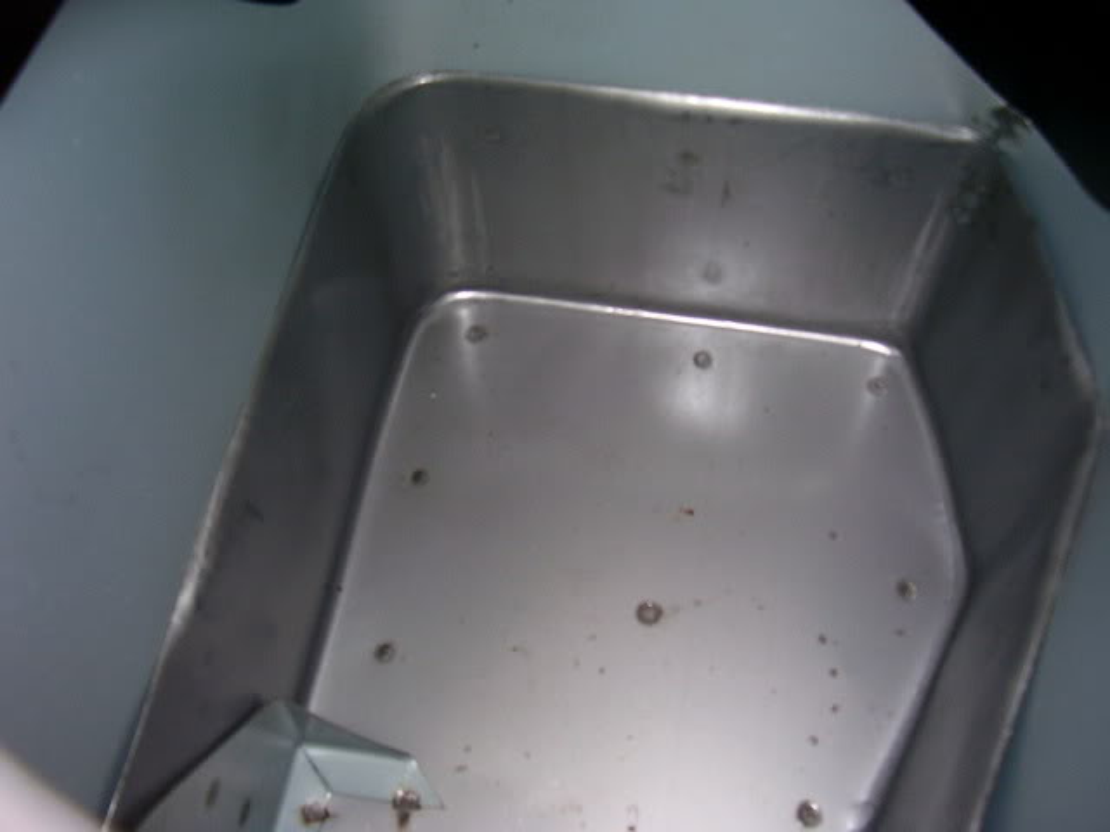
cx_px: 555
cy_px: 416
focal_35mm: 34
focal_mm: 5.6
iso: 125
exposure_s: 1/60
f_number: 2.7
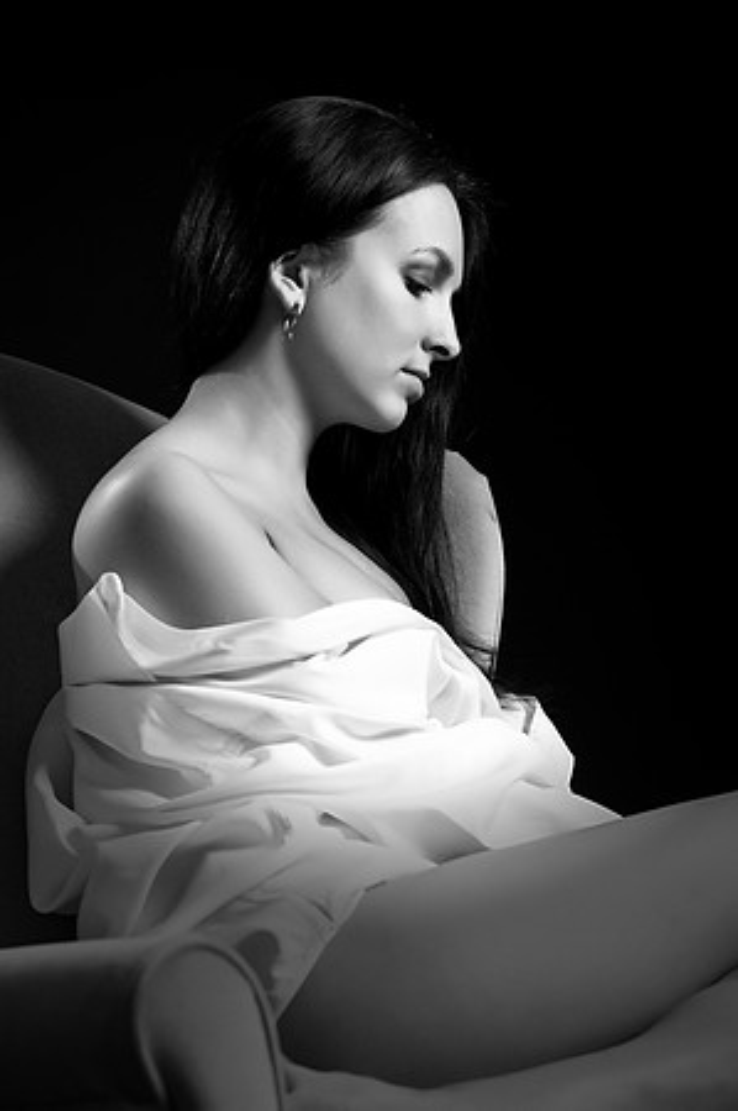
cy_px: 556
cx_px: 369
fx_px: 3236
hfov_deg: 13.0
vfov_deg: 19.5
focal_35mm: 105
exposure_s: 1/125
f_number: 5.6
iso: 100
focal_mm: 105
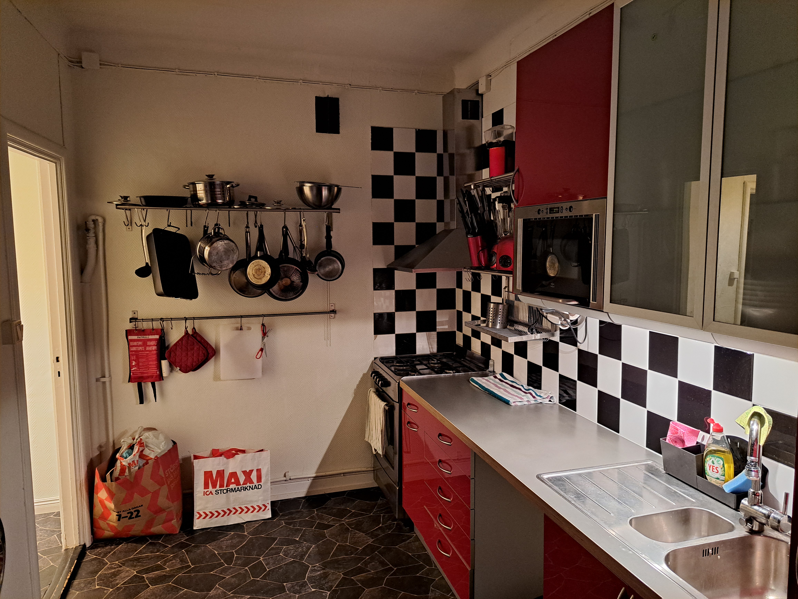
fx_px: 553
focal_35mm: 24
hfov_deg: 71.6
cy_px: 300
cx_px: 399
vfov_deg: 56.8
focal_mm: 5.23
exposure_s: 1/33
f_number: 1.8
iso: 400
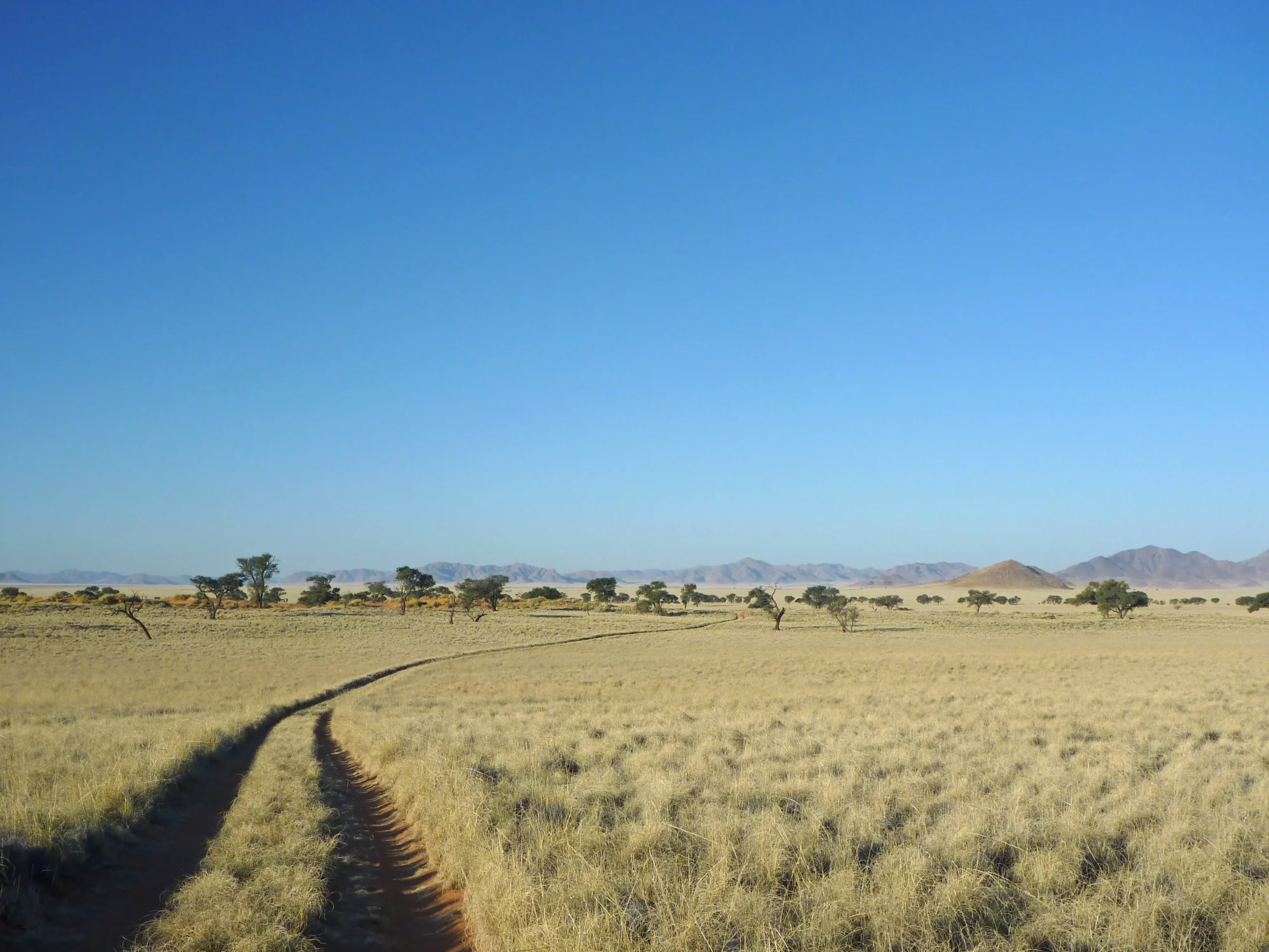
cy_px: 476
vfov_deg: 37.7
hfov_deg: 49.0
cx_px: 634
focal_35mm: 38
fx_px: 1393
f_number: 4
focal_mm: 6.8
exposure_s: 1/1000
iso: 80
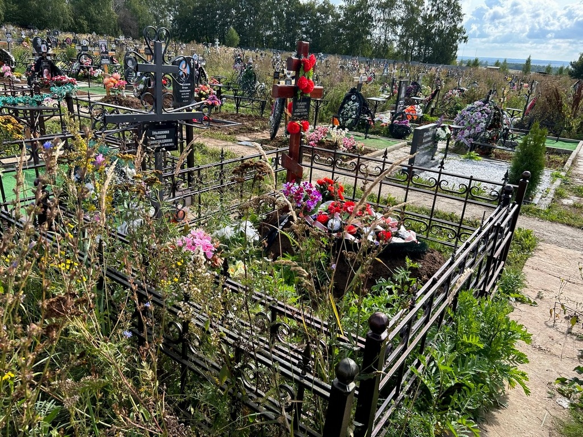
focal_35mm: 26
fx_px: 438
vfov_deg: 53.1
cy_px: 218
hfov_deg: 67.3
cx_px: 292
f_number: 1.5
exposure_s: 1/1869
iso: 50
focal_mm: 5.7
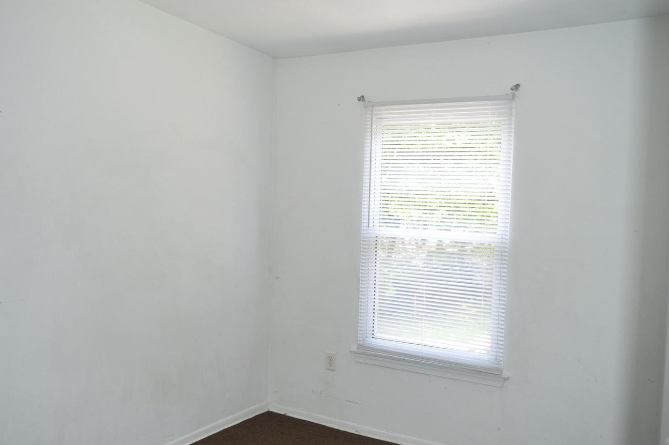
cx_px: 333
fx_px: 557
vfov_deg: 43.5
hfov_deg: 62.0
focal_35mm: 30
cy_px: 243
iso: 800
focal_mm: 18
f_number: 5
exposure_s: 1/160
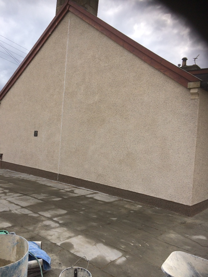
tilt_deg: -0.9
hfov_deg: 48.2
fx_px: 232
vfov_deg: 61.7
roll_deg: -2.8
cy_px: 138
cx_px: 104
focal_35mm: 29
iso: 32
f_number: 2.2
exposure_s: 1/1520
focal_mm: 4.15
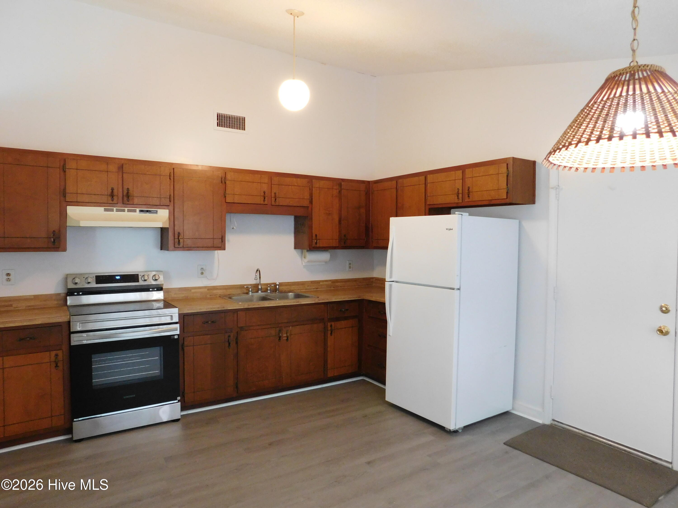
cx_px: 339
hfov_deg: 73.9
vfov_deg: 58.9
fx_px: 450
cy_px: 254
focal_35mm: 23
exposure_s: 1/25
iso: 400
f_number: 3
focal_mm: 4
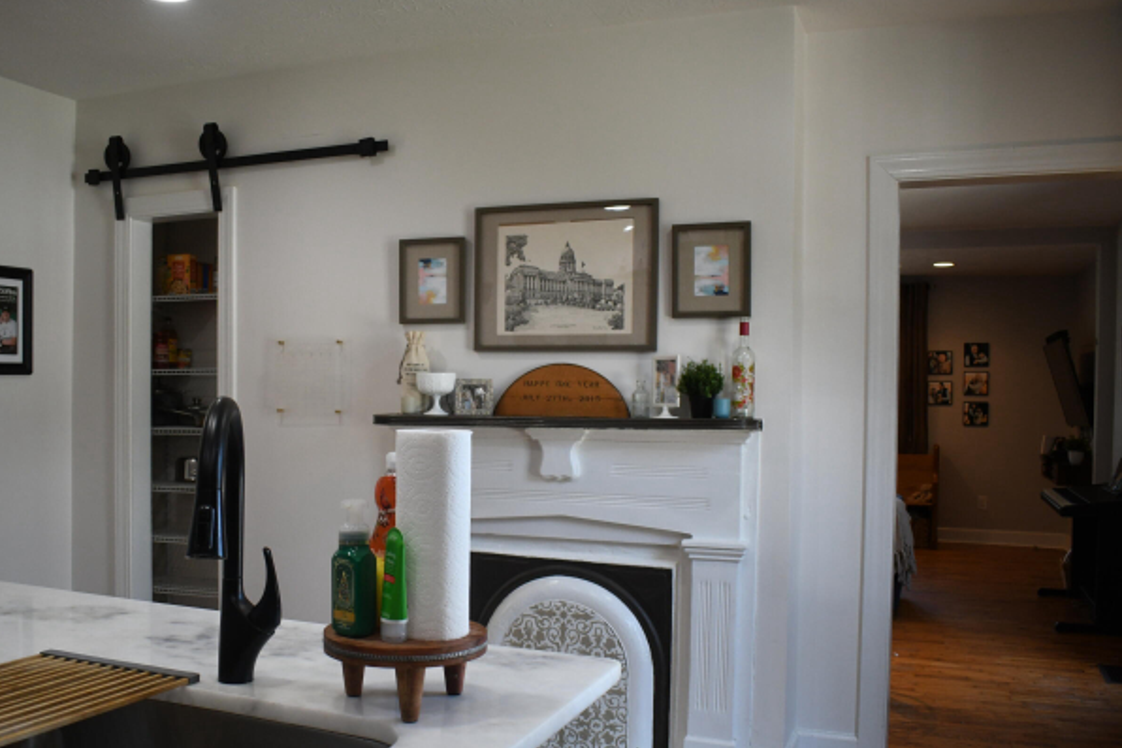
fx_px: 1059
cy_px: 424
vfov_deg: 38.8
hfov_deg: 55.6
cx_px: 484
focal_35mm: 34
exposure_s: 1/200
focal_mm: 18
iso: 1000
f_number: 3.5
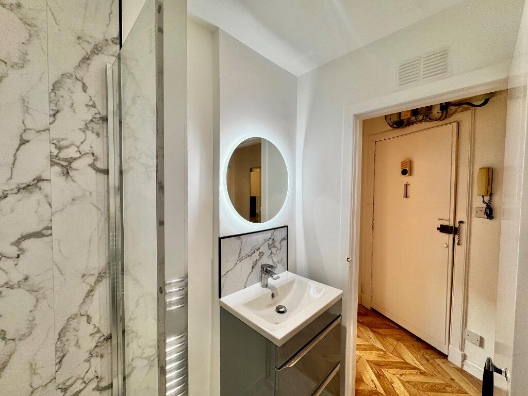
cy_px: 198
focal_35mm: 14
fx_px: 214
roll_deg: -0.2
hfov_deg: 102.1
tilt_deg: -1.5
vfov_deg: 85.7
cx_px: 264
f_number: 2.2
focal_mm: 2.22
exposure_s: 1/100
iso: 64
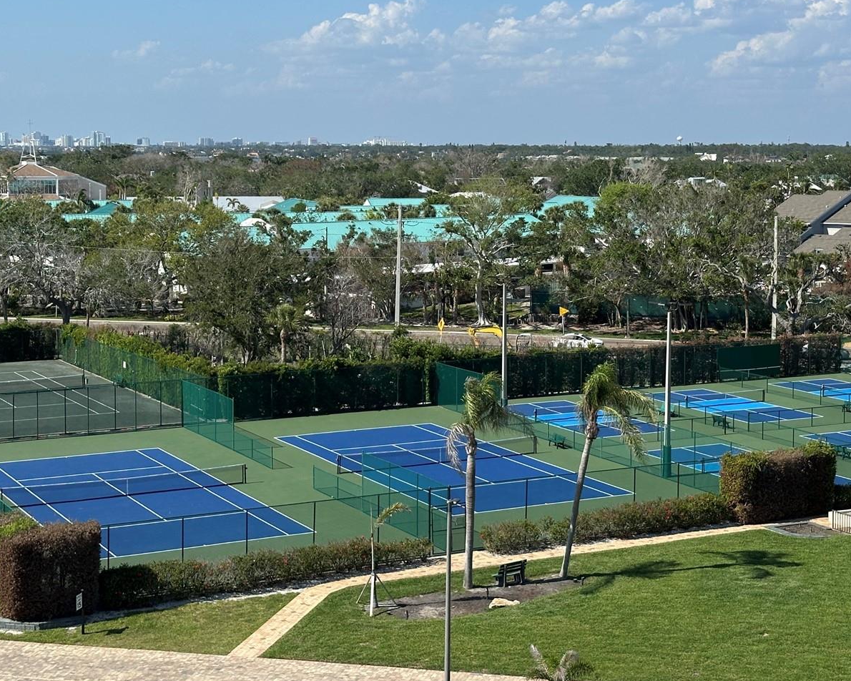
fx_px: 1587
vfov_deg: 24.2
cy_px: 296
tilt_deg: -3.8
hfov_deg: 30.0
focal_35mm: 63
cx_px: 488
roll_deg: -2.4
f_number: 1.78
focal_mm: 6.86
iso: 64
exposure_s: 1/3876
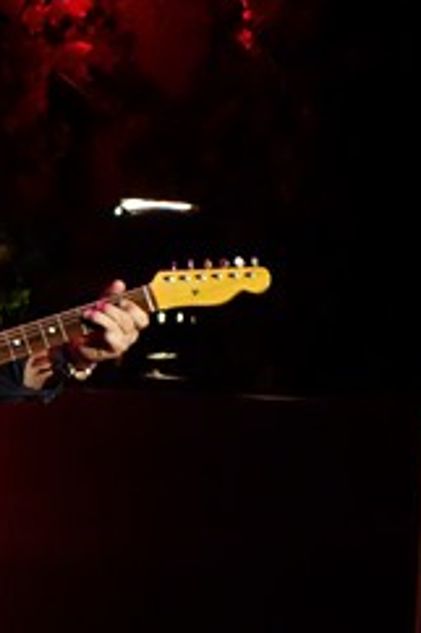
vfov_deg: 8.4
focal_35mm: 244
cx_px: -80
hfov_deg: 5.6
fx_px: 4286
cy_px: 385
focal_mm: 37.1
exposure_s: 1/80
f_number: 4.9
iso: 3200
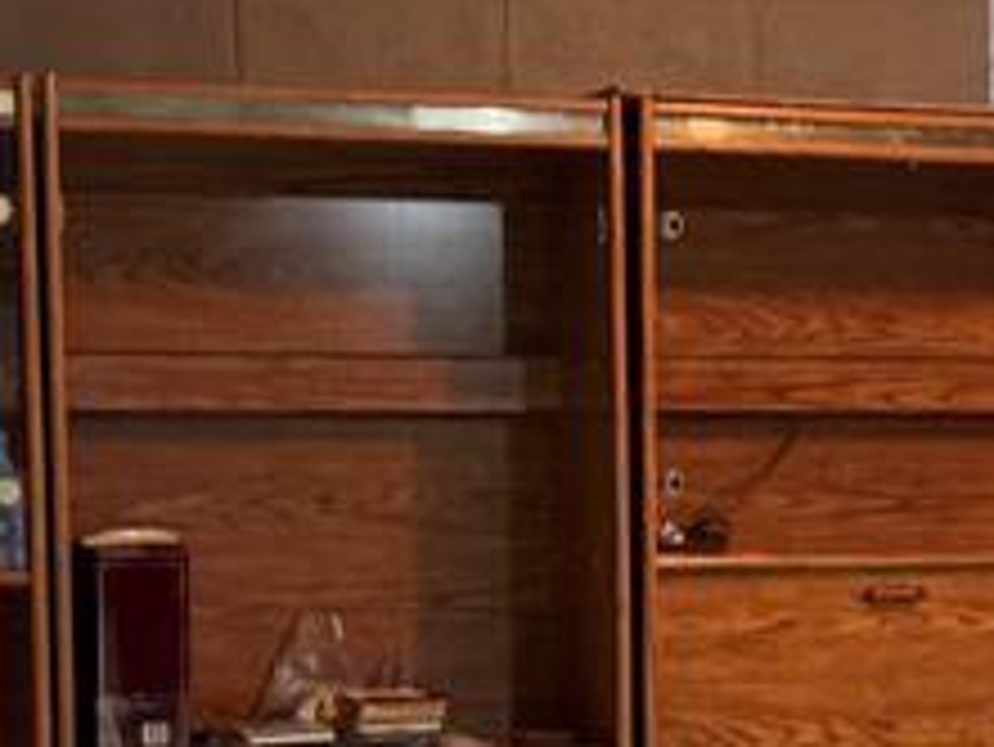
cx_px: 1066
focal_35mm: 111
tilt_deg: -1.8
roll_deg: +0.7
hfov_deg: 17.2
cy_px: 680
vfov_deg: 13.2
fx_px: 3189
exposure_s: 1/60
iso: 250
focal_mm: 6.76
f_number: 1.78
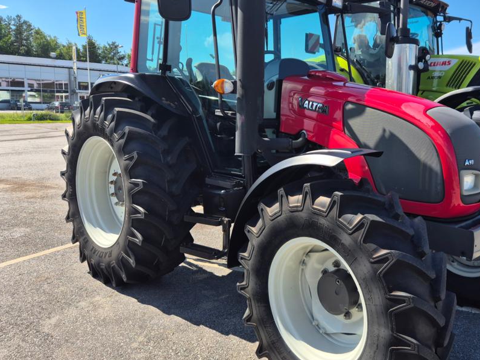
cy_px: 159
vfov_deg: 44.1
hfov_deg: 55.3
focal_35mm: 32
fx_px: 444
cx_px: 330
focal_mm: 5.4
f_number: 1.8
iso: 25
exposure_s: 1/1080
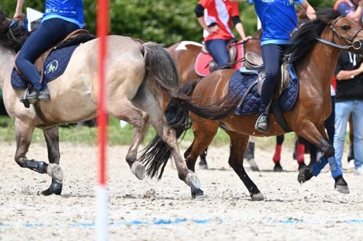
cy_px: 74
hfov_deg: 3.8
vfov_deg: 2.6
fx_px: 5400
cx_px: 247
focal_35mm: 536
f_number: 5.6
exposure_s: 1/1250
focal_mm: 380
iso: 360
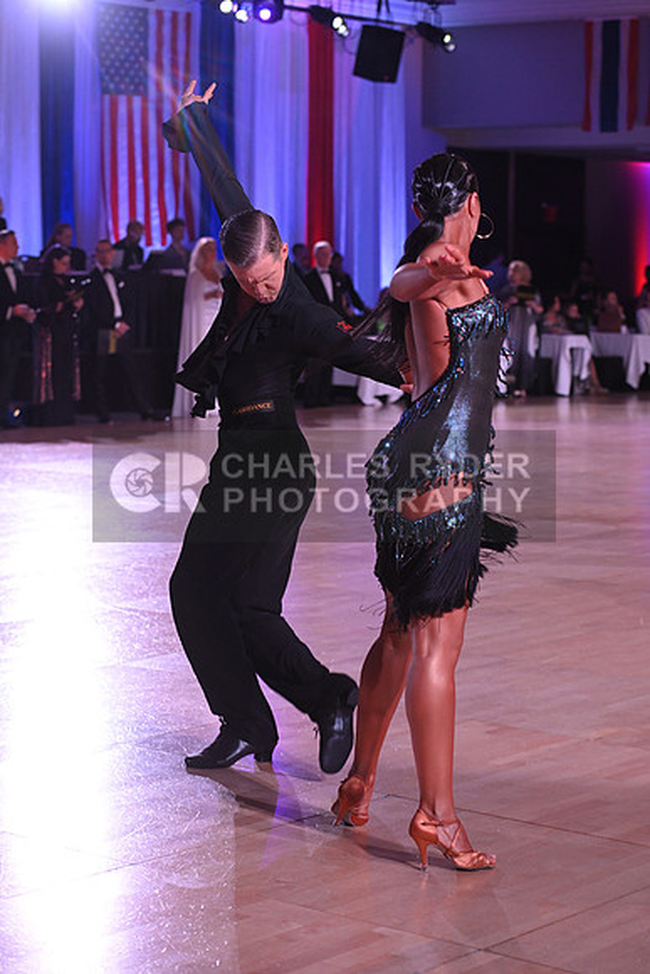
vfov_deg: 24.8
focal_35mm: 82
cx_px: 325
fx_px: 2219
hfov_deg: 16.7
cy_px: 487
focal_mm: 82
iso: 2500
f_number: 5
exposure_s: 1/320
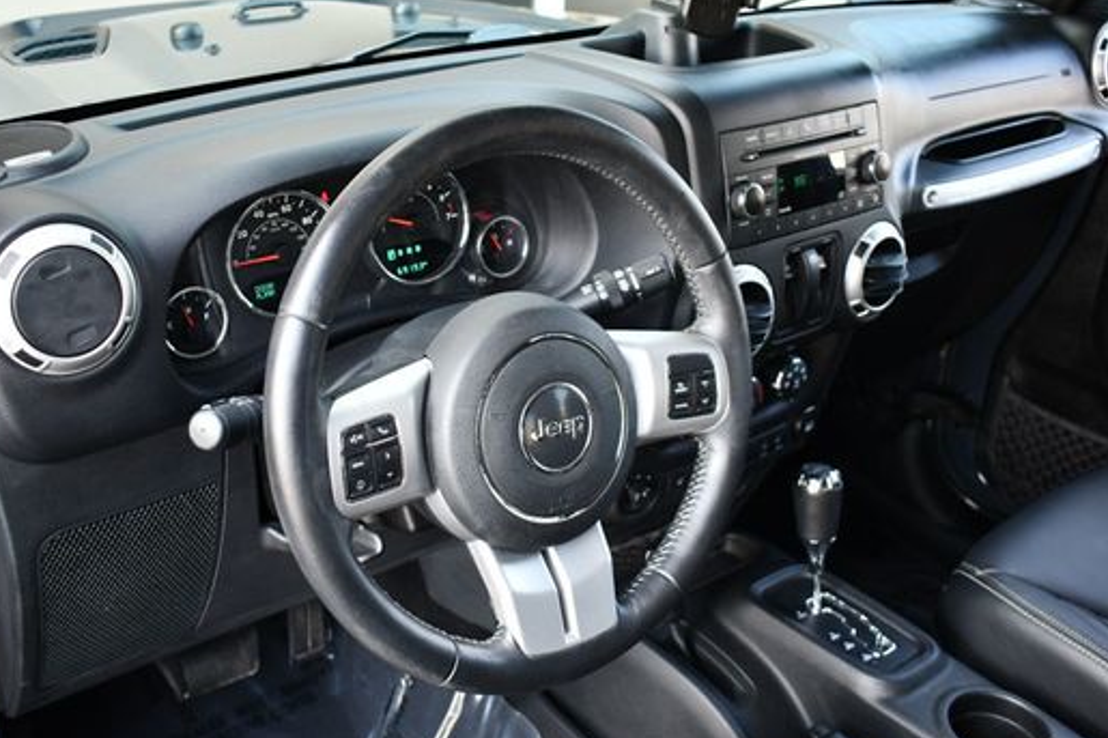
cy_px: 361
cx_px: 525
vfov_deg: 32.6
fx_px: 1261
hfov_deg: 47.4
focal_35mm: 41
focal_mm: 22
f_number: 3.8
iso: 800
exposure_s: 1/160
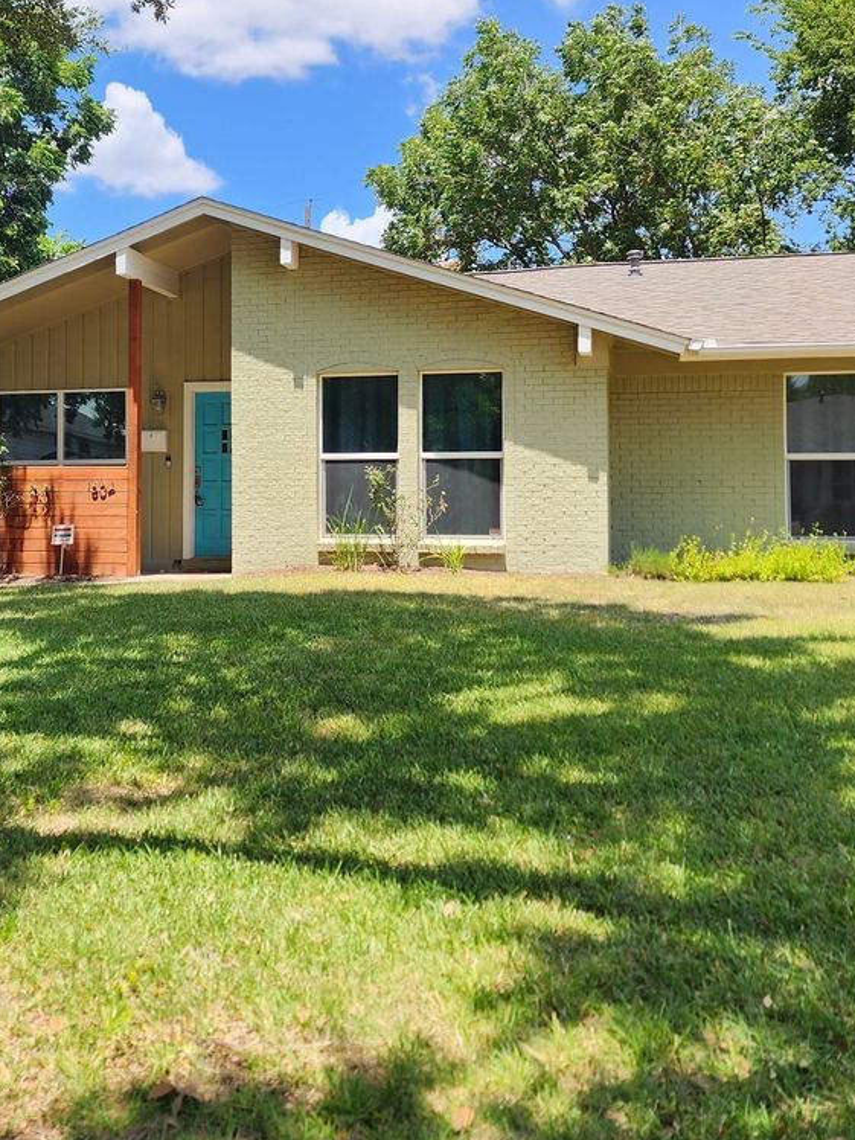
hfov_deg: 33.9
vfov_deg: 44.5
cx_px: 256
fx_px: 1383
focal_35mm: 42
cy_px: 452
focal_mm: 6.4
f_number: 1.8
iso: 12
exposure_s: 1/622
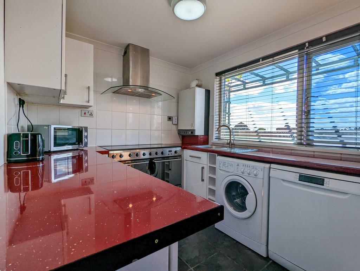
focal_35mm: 16
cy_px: 136
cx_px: 180
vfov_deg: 78.2
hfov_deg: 94.4
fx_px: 167
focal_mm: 2.35
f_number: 2.2
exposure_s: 1/853
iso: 41
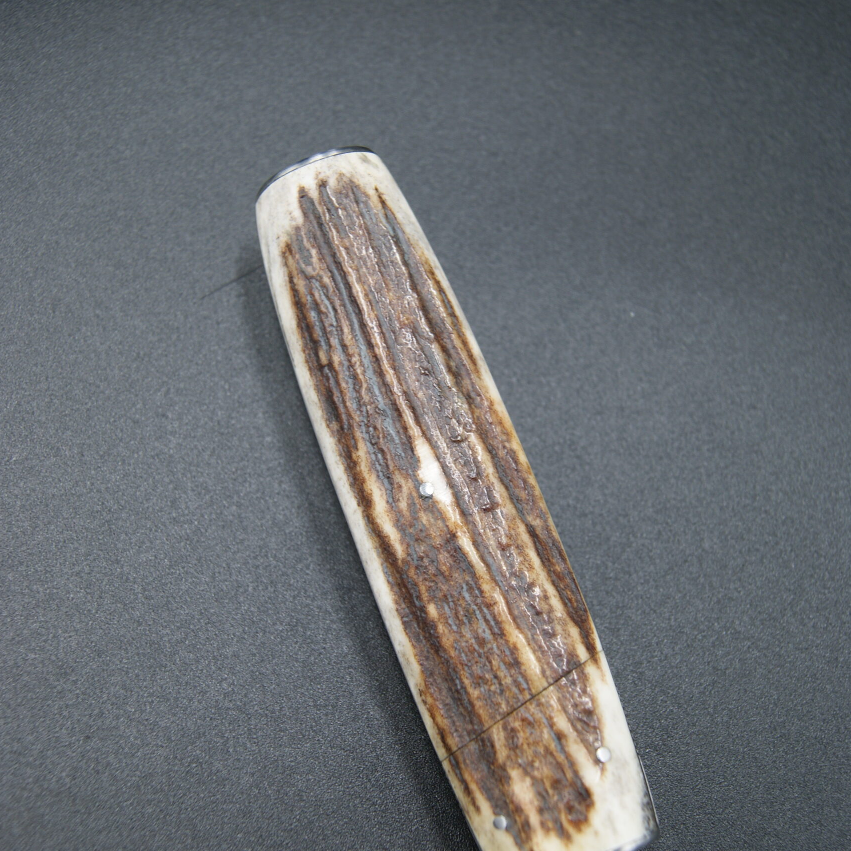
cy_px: 448
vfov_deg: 36.8
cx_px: 425
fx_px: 1279
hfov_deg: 36.8
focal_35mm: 46
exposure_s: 1/40
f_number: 4.5
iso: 100
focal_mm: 24
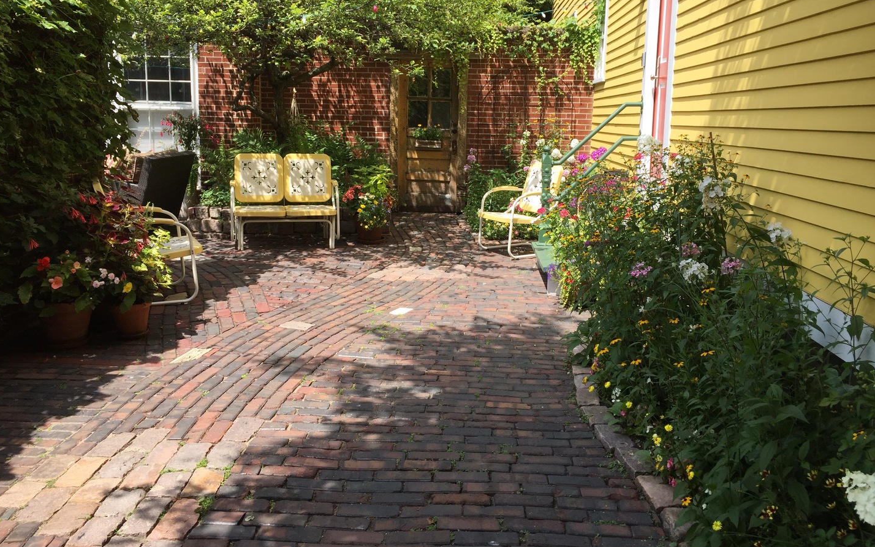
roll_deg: -0.7
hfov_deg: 61.2
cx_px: 435
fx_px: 739
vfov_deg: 40.4
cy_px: 220
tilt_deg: -8.2
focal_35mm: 31
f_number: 2.2
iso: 32
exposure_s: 1/879
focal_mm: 4.15
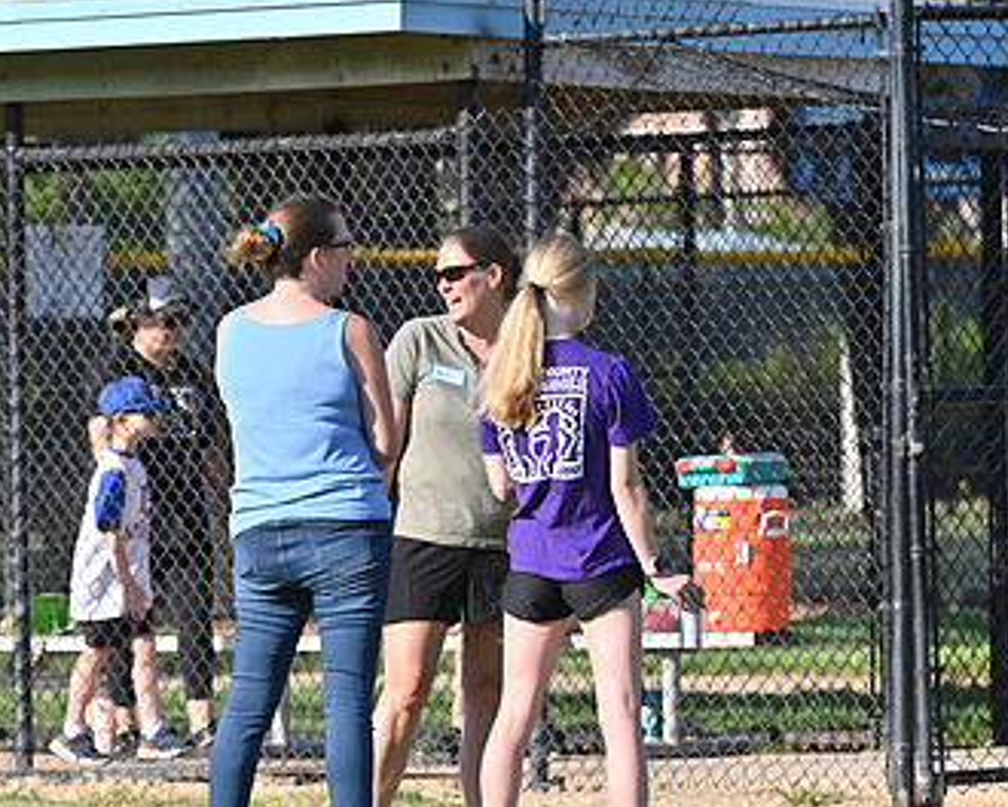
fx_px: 9845
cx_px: 443
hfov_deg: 5.9
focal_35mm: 330
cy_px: 452
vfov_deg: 4.7
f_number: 6.3
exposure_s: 1/8000
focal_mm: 200
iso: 1800
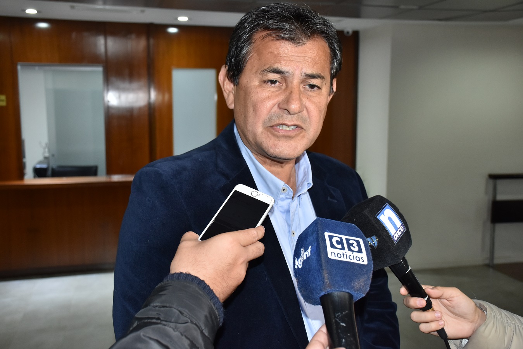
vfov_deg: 34.2
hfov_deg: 49.5
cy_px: 174
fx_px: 567
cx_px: 262
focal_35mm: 39
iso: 800
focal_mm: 26
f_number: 5
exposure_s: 1/100
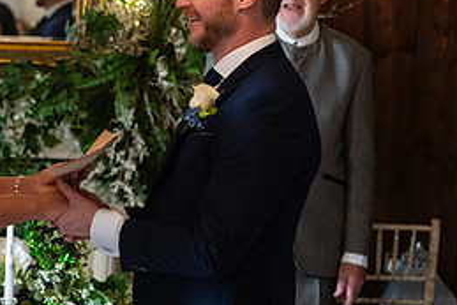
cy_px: 131
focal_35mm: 160
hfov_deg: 12.8
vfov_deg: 8.6
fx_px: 2032
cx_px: 113
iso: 1000
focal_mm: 70
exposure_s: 1/160
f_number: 3.5
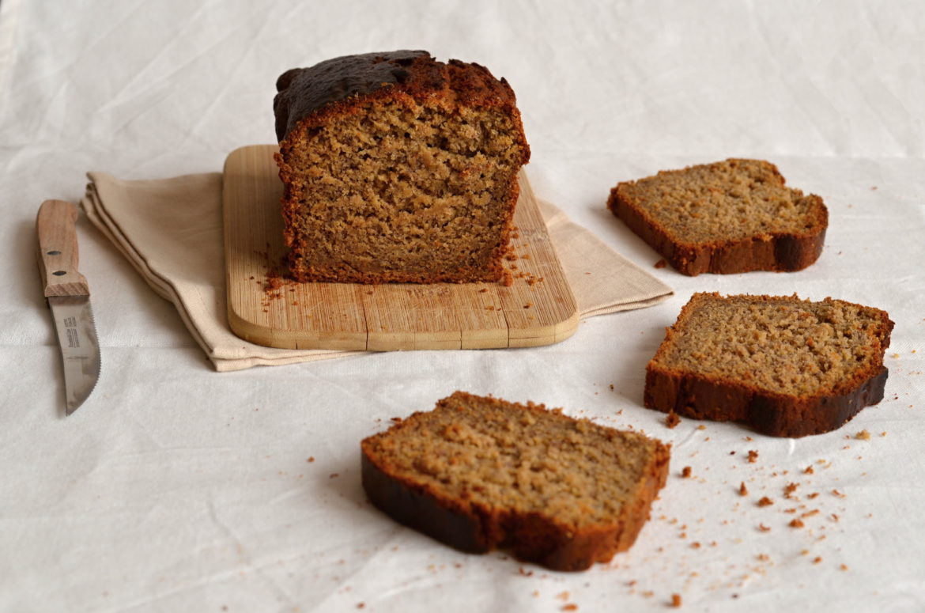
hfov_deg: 27.0
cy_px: 306
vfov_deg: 18.1
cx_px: 462
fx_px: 1923
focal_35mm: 75
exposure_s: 1/30
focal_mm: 50
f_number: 7.1
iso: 200
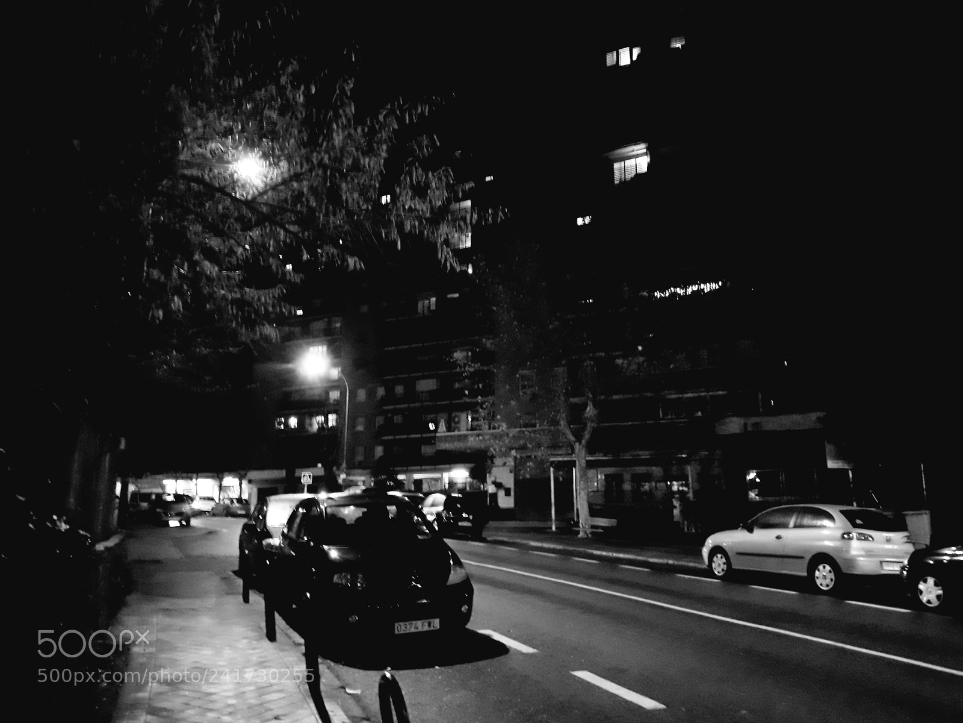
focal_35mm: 27
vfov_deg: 51.4
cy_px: 362
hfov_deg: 65.3
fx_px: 751
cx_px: 482
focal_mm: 3.71
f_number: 1.7
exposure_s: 1/10
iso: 800
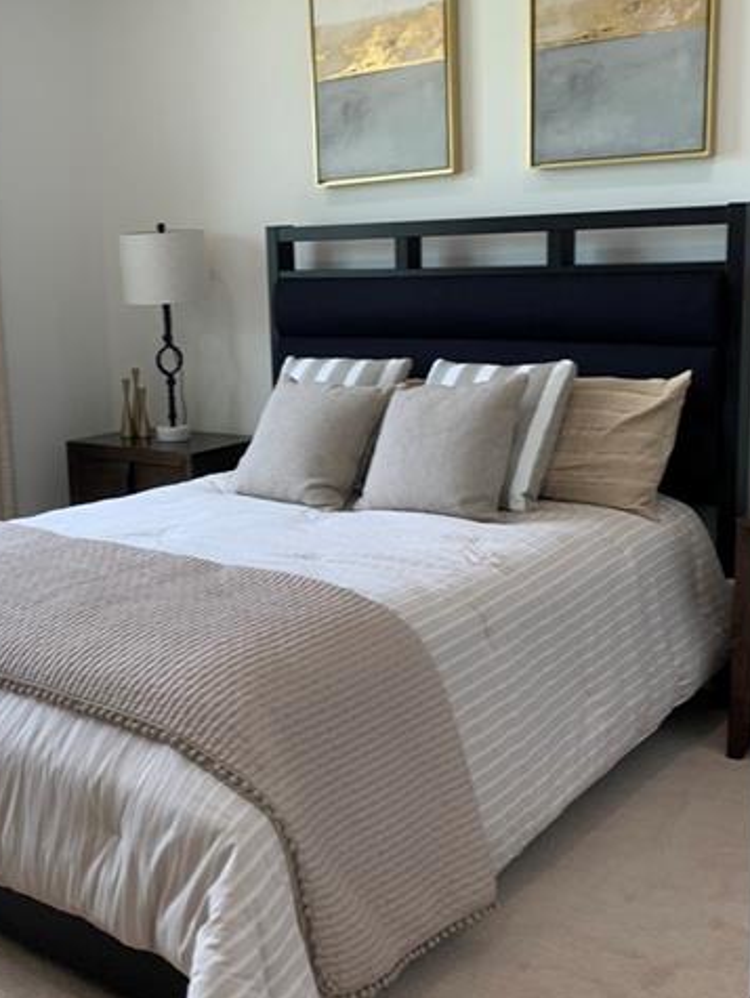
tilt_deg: -10.5
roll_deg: +0.9
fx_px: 1212
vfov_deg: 44.8
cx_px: 237
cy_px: 502
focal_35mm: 42
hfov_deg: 34.0
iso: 40
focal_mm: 4.25
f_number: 1.8
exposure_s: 1/120
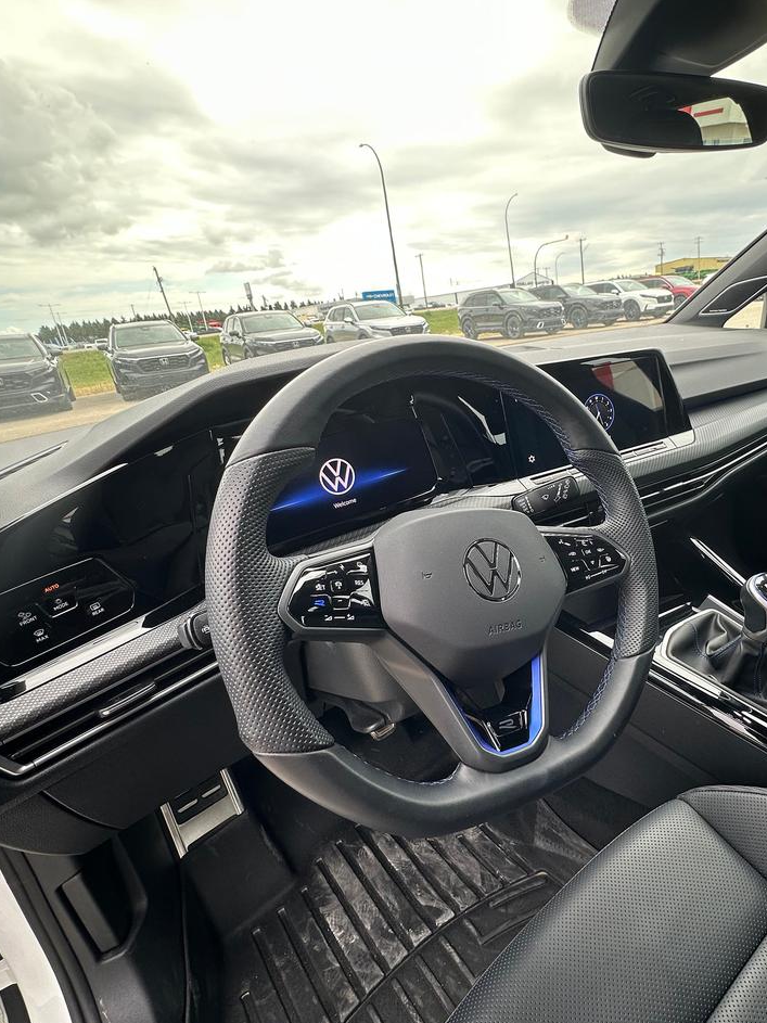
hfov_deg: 66.8
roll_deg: +5.5
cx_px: 510
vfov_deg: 84.7
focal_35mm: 19
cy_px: 519
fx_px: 561
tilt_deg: -20.4
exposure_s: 1/133
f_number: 2.2
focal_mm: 2.22
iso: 40
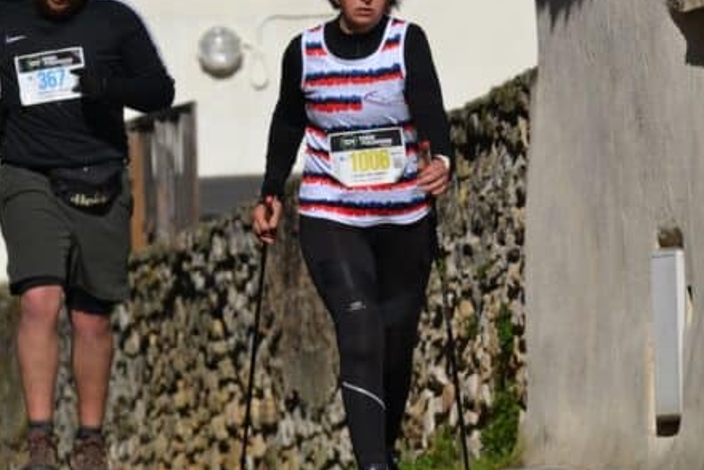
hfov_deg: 2.8
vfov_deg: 1.9
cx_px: 353
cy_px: 181
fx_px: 14377
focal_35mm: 735
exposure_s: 1/2000
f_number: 7.1
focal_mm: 280
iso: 320
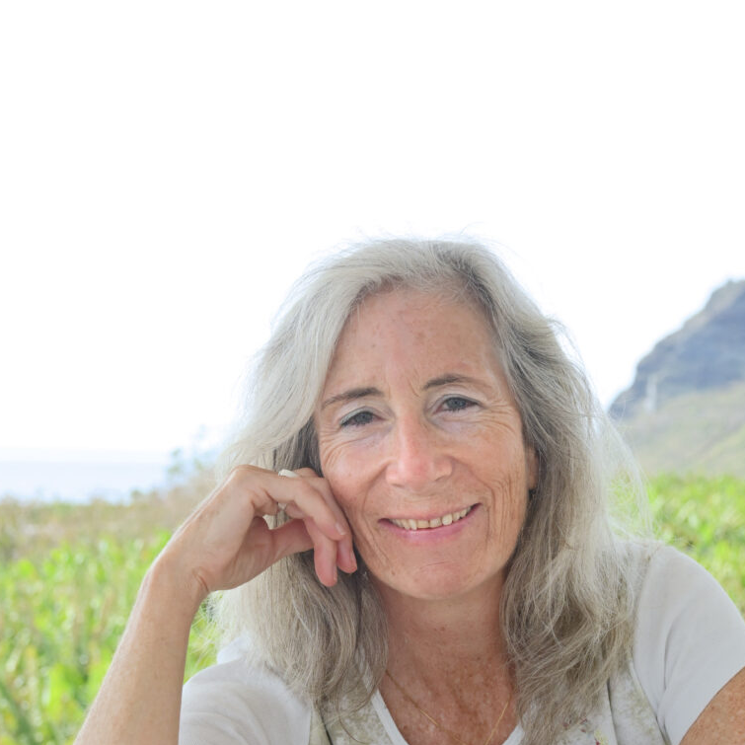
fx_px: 1704
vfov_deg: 24.5
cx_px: 373
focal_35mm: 70
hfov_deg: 24.7
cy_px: 511
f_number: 5.3
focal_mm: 36
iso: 200
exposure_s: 1/400
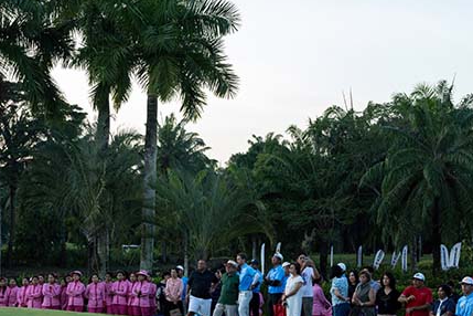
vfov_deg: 15.8
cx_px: 159
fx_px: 1117
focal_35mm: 85
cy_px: 313
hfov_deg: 23.8
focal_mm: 38
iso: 1600
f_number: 8
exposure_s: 1/200
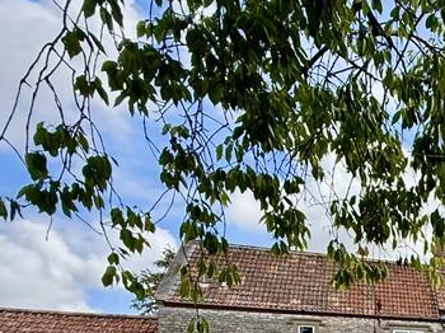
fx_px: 527
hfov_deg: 32.3
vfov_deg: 29.4
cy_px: 416
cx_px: 601
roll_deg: +0.2
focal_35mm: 41
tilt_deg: -0.7
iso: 64
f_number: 2.2
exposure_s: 1/1399
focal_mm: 2.22
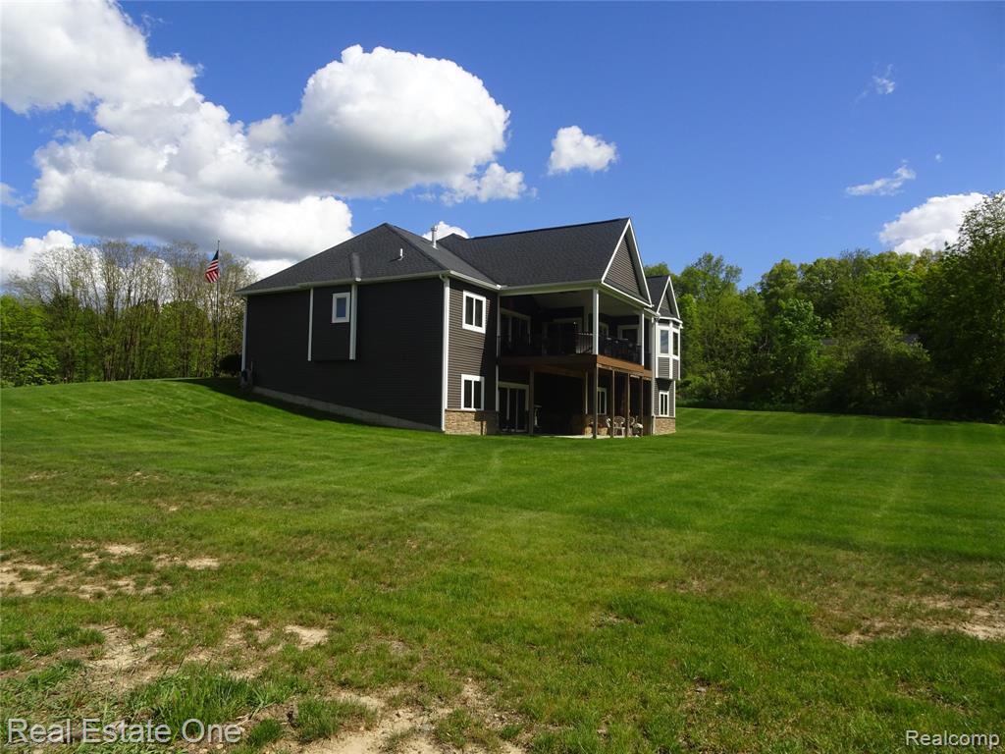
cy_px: 377
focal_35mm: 24
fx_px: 697
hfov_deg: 71.6
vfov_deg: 56.8
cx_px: 502
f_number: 3.5
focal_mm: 4.1
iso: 80
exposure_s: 1/1250
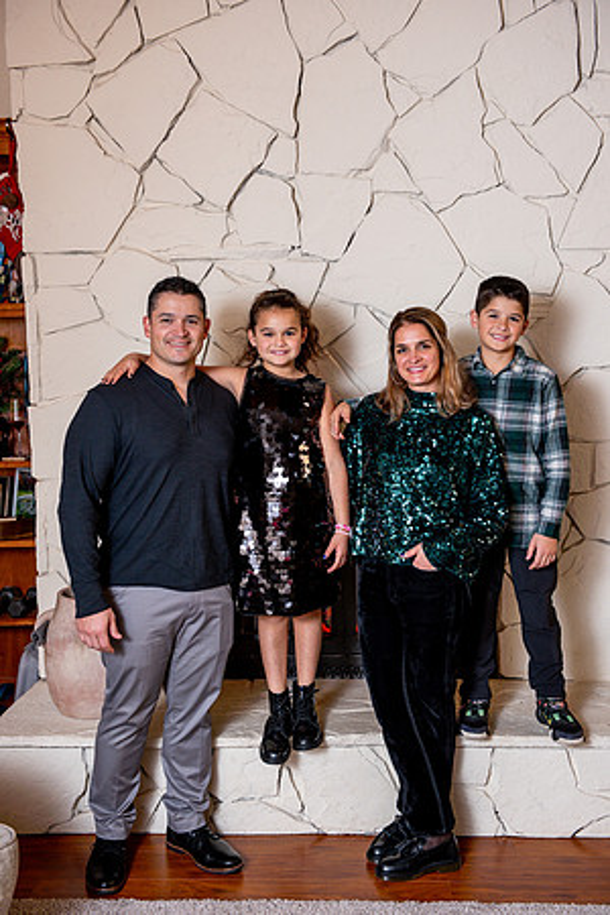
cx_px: 305
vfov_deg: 48.5
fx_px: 1017
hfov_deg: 33.4
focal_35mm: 40
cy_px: 458
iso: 500
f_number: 5
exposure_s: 1/200
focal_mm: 40
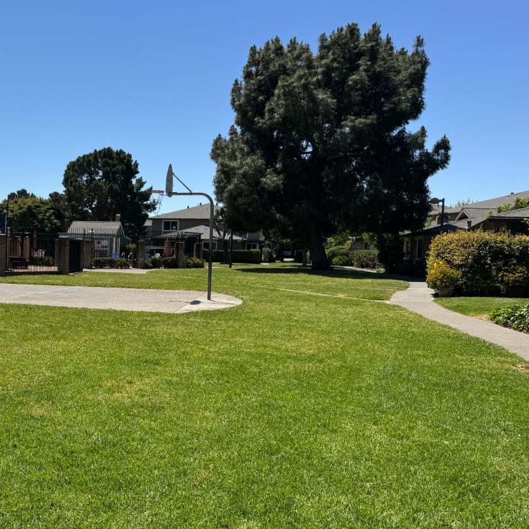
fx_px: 657
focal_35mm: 38
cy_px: 285
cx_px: 69
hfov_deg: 41.0
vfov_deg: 43.8
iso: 80
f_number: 1.78
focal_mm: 6.76
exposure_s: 1/4950
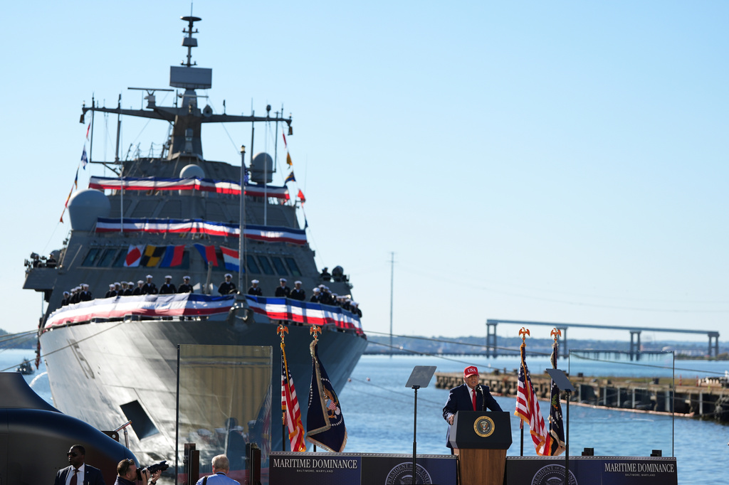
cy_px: 242
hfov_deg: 18.1
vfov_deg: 12.1
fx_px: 2287
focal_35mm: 113
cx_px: 364
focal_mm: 113
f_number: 2.8
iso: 250
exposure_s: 1/4000
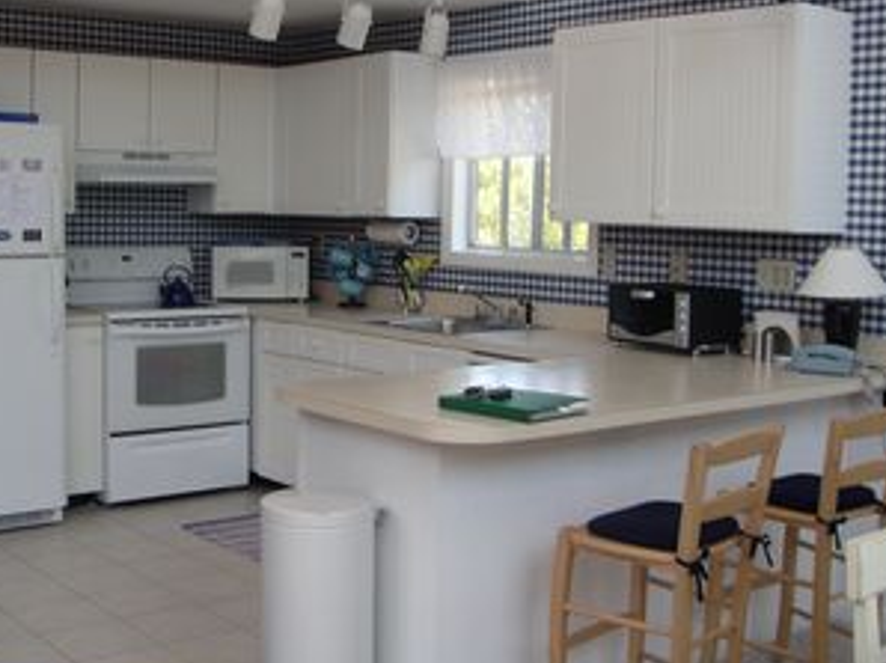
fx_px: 1202
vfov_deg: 30.8
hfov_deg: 40.4
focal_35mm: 47
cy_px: 288
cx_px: 384
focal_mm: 6
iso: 50
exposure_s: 1/60
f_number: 2.8
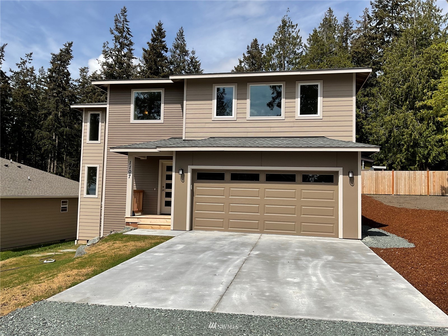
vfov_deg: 48.2
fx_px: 375
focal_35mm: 29
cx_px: 224
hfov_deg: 61.7
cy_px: 168
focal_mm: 3
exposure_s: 1/1912
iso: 16
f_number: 1.8
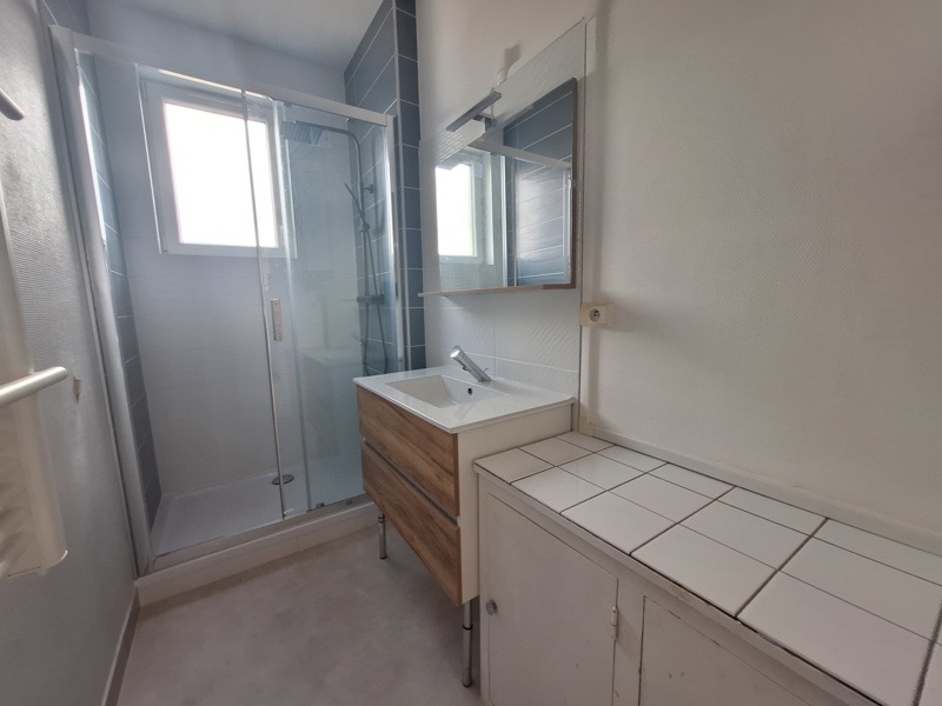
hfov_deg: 106.2
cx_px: 471
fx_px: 354
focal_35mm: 13
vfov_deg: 89.9
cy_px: 353
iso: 64
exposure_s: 1/50
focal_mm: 1.74
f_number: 2.2
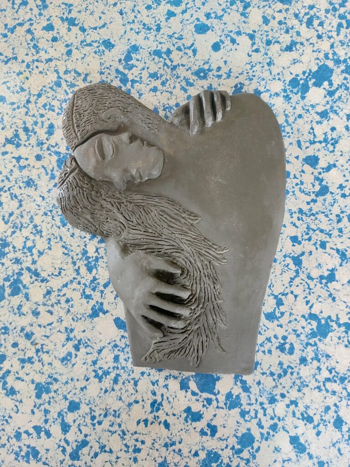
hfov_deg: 54.9
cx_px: 175
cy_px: 234
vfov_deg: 69.4
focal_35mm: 25
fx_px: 337
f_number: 1.8
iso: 800
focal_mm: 5.23
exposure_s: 1/25
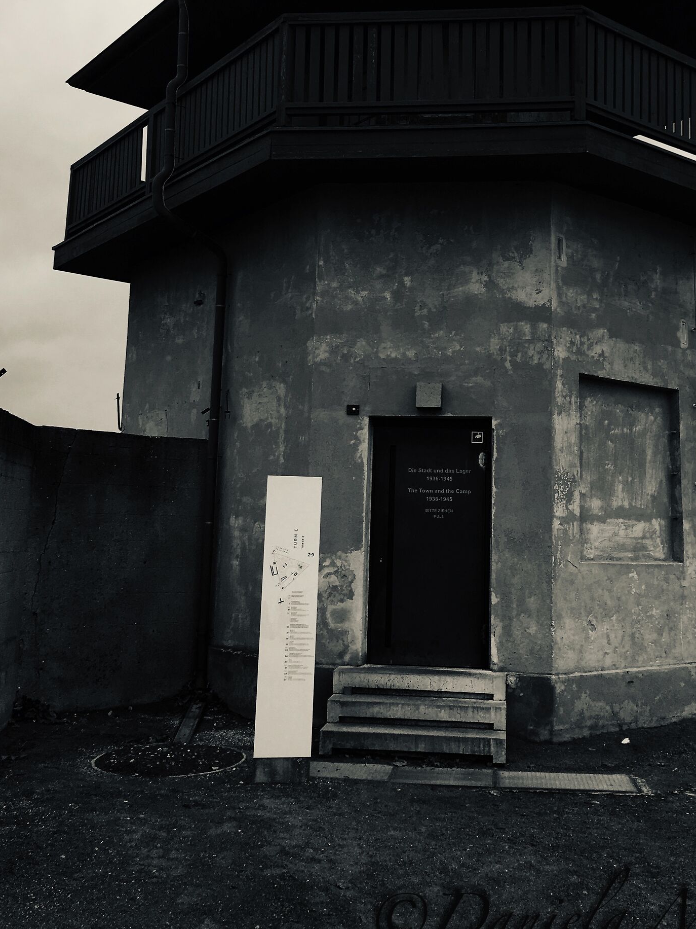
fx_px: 1019
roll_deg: -0.8
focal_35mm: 38
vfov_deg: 48.6
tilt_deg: +10.7
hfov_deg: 37.6
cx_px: 406
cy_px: 364
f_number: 2.2
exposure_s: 1/50
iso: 25
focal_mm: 4.15
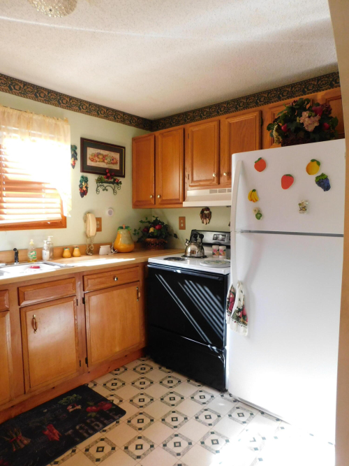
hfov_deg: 58.9
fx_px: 309
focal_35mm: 23
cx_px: 174
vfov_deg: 73.9
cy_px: 233
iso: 400
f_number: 3
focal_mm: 4
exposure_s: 1/30
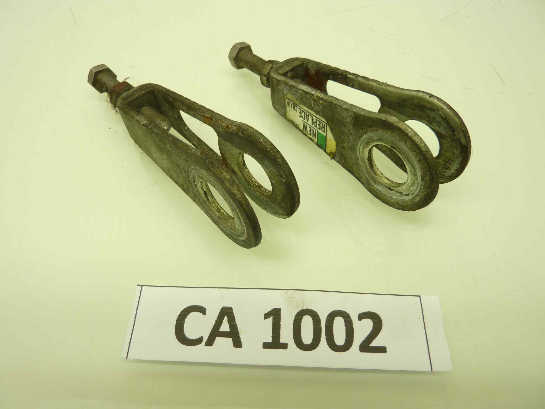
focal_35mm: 25
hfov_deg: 69.4
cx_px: 272
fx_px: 394
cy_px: 204
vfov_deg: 54.9
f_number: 3.3
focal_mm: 4.1
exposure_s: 1/25
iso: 80
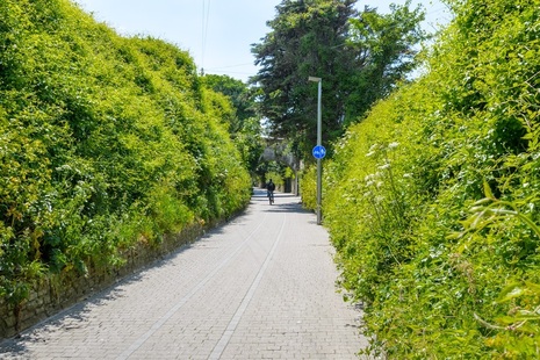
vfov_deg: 36.9
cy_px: 180
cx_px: 270
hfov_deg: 53.1
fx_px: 540
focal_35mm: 36
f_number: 11
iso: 100
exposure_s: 1/80
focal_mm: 24
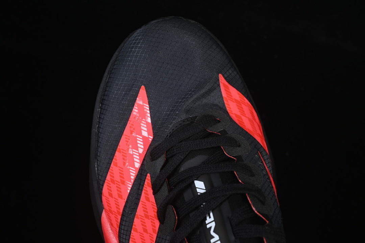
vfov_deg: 18.2
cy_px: 122
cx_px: 182
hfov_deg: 27.0
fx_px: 760
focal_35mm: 75
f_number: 6.3
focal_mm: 50
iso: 160
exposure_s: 1/50
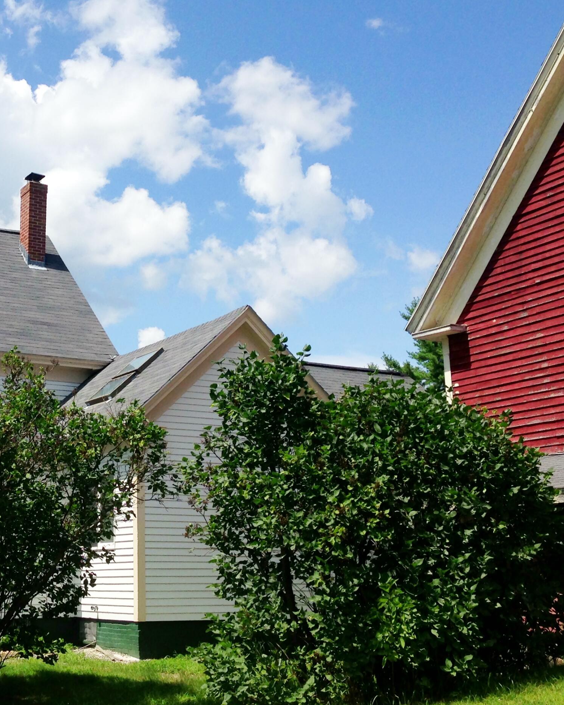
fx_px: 1085
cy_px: 305
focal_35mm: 52
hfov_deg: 28.6
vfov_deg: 35.9
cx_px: 119
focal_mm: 4.13
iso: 50
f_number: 2.4
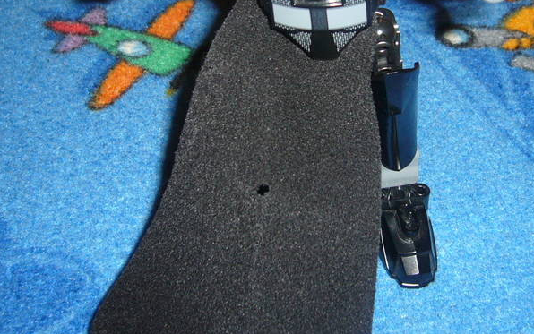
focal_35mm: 56
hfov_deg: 36.2
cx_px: 316
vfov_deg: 22.7
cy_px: 52
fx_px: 815
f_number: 2.8
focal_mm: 5.8
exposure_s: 1/30
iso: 100
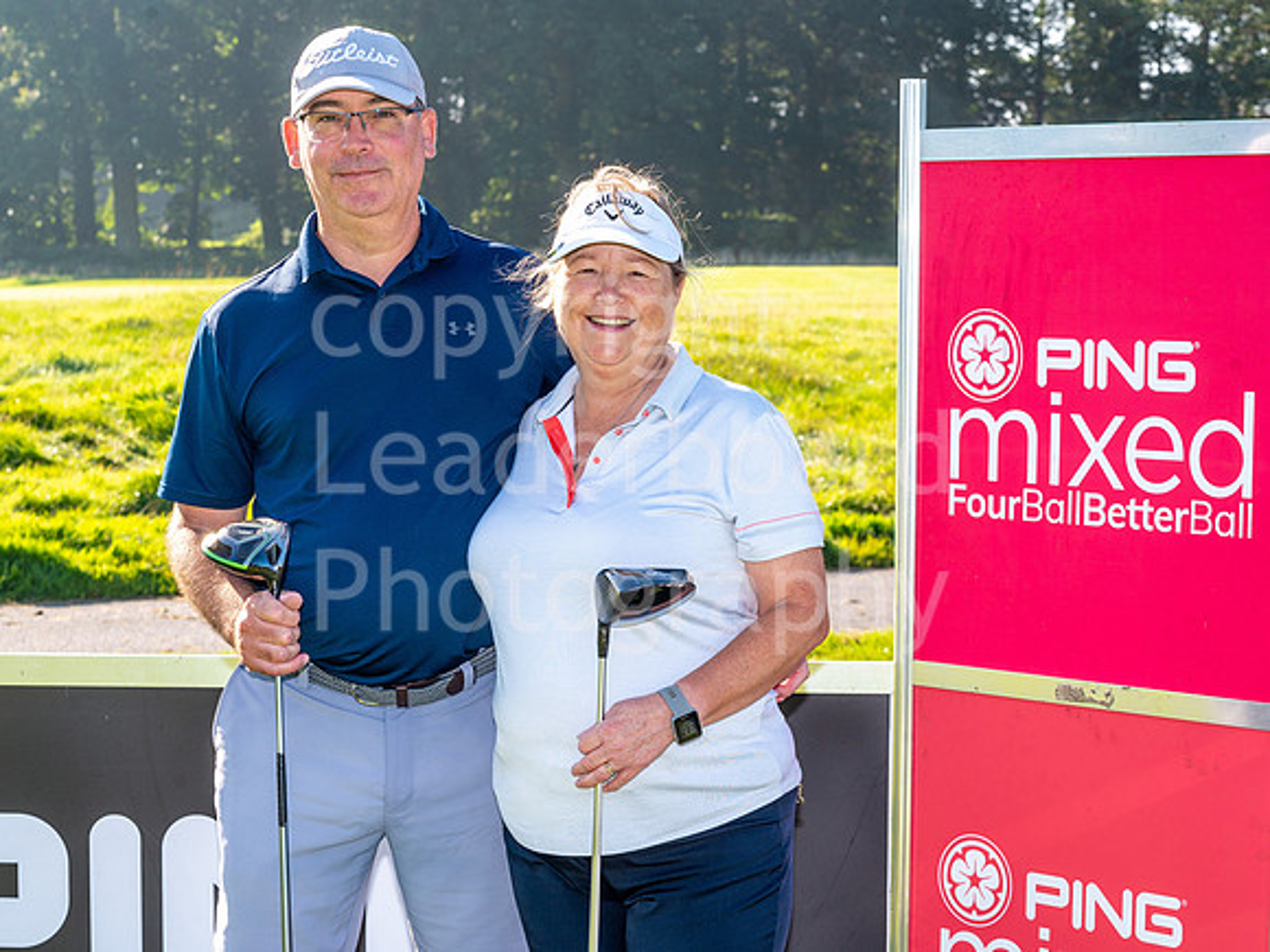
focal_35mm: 84
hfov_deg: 23.3
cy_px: 476
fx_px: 3083
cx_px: 645
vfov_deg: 17.6
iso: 200
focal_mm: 75
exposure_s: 1/200
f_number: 10
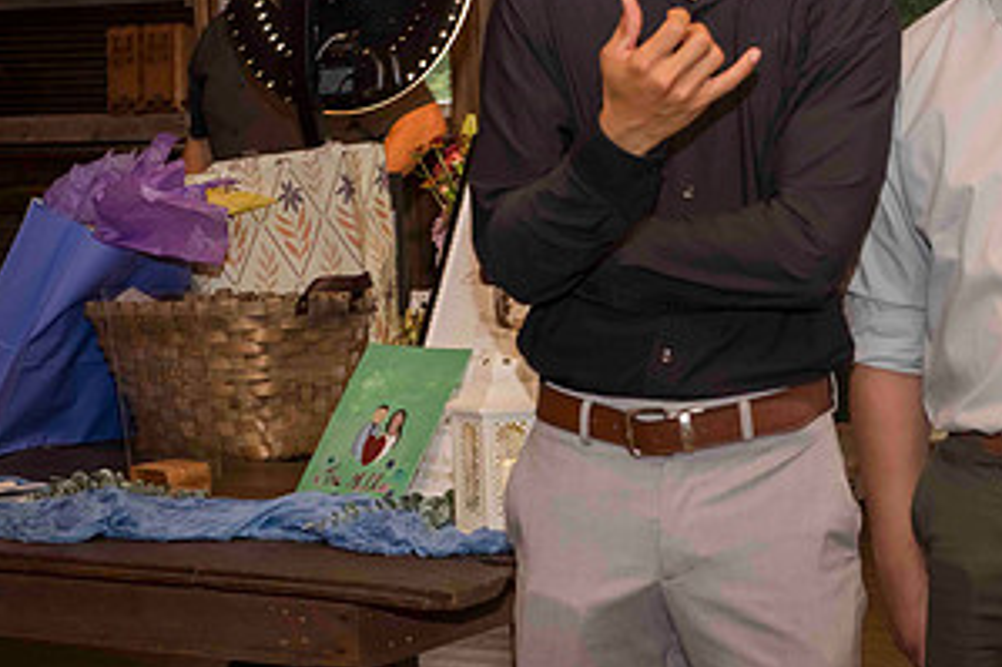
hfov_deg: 20.9
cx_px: 754
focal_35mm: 97
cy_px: 199
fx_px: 2698
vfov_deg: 14.1
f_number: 7.1
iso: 800
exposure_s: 1/60
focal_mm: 50
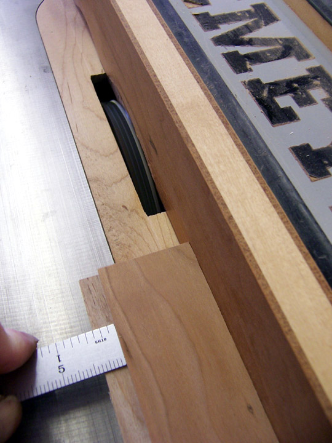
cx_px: 166
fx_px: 422
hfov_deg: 42.9
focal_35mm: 33
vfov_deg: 55.4
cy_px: 222
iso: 140
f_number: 3.4
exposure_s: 1/20
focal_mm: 5.5
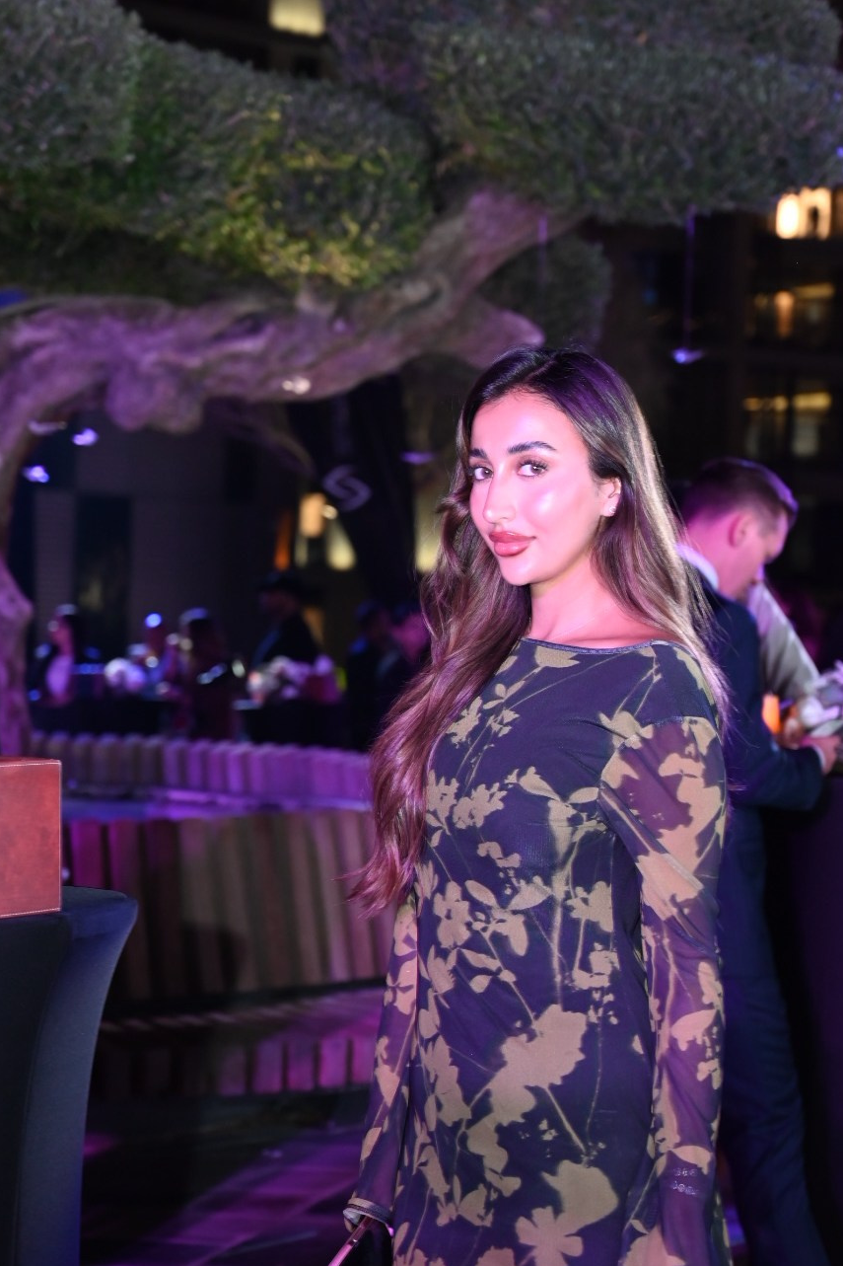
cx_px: 496
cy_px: 609
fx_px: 2529
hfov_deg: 18.9
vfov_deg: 28.1
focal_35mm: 72
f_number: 4
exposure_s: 1/60
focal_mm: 57
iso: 1600
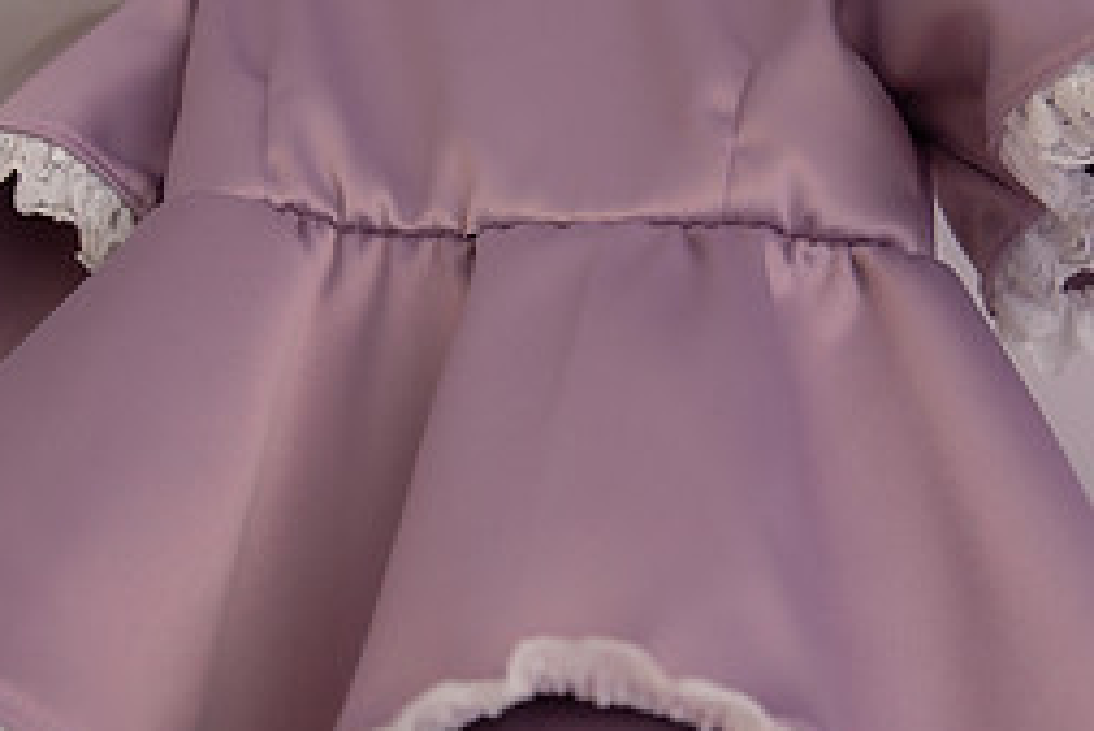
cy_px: 387
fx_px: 1672
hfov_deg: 36.2
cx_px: 584
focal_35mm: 55
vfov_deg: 24.6
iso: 640
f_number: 4
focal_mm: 24
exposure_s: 1/200
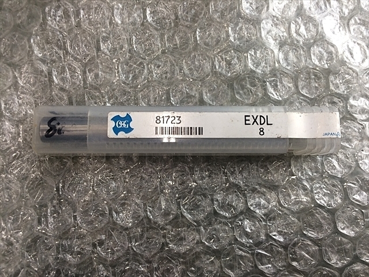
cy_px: 138
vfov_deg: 48.2
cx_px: 184
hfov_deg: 61.7
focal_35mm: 29
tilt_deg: -86.4
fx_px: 309
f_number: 2.2
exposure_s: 1/30
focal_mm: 4.15
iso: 64
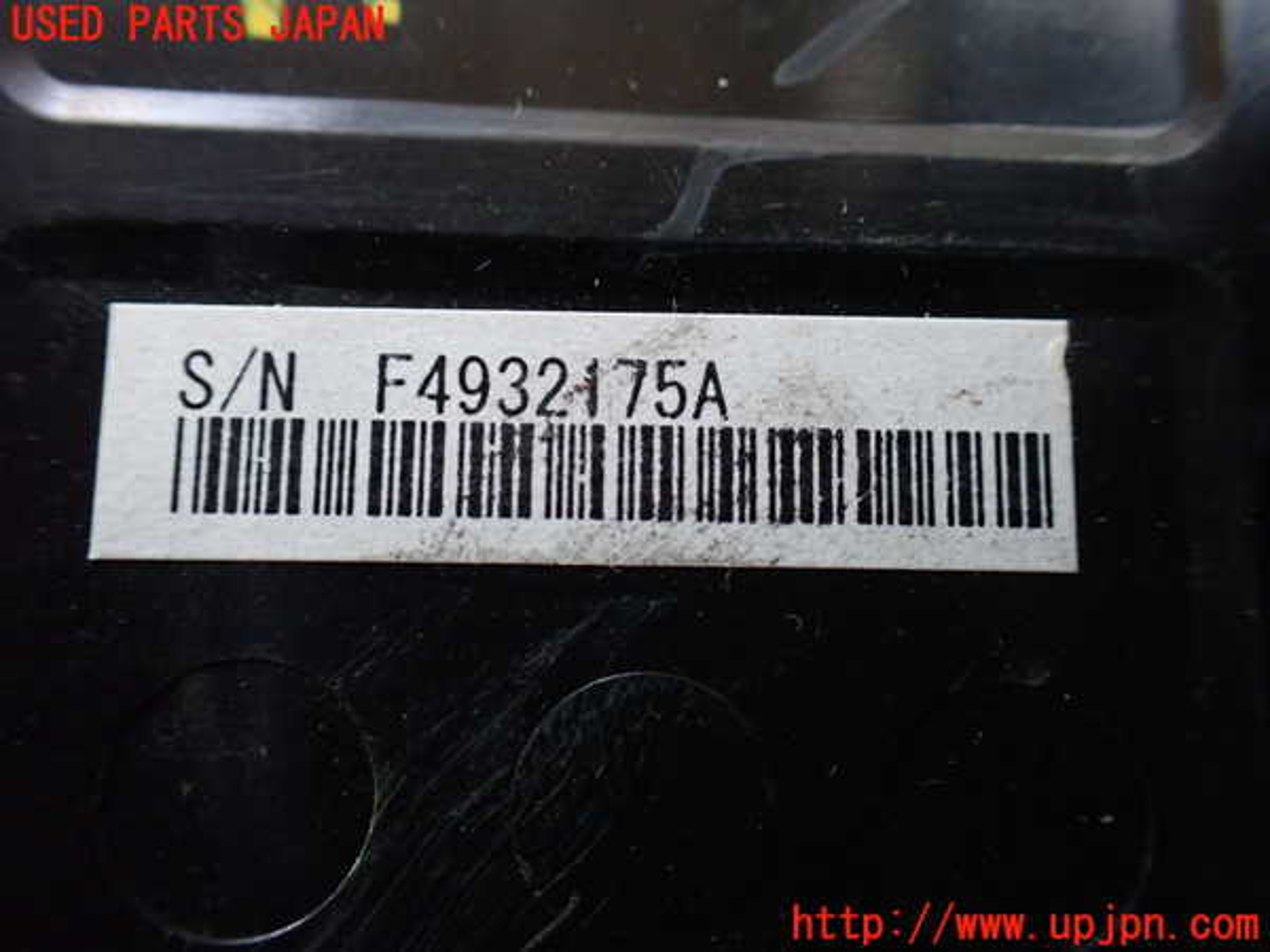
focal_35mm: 30
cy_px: 476
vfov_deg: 46.8
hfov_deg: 60.0
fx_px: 1101
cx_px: 635
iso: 800
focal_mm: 5.4
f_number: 2.3
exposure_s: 1/30
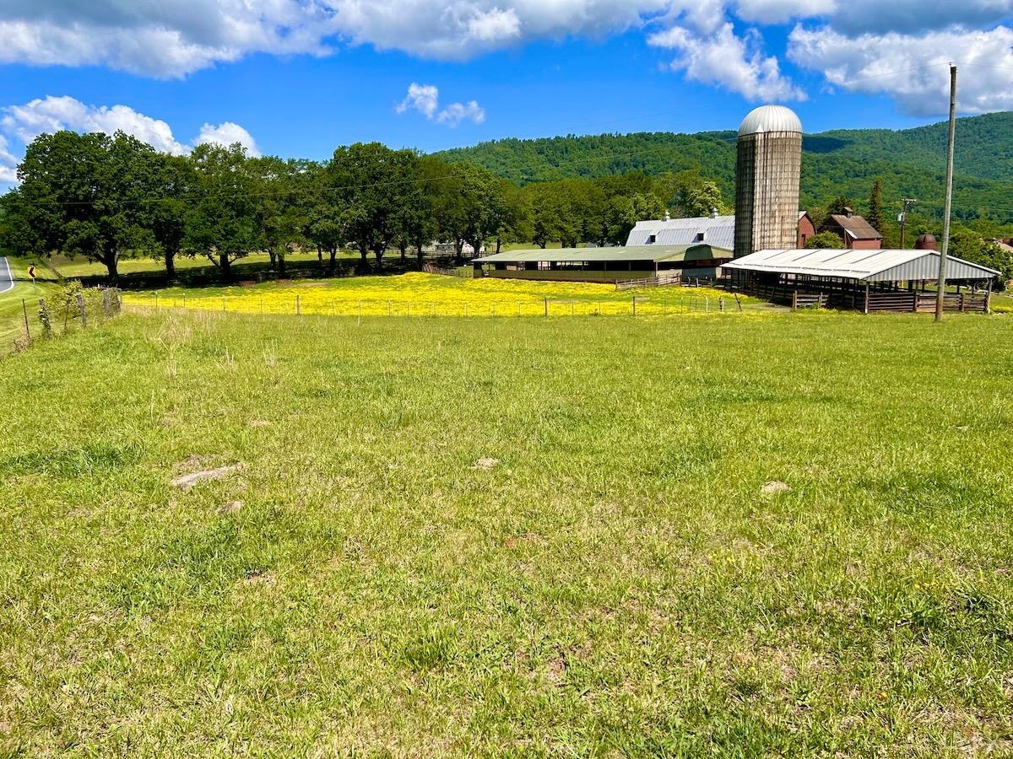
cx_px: 506
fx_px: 761
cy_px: 380
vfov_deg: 53.1
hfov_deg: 67.3
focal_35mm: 26
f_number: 1.5
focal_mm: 5.7
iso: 50
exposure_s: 1/4115
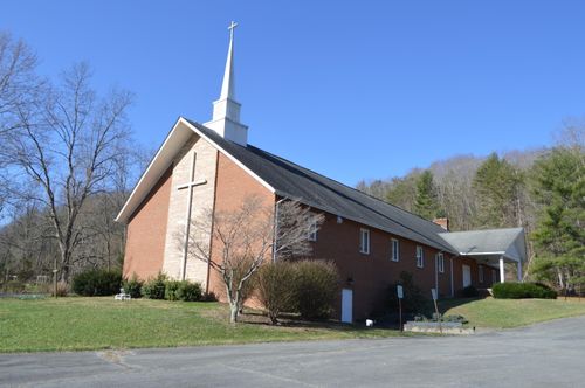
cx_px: 292
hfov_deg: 67.4
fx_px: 438
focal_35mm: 27
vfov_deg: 47.8
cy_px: 194
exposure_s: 1/200
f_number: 7.1
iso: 100
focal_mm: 18
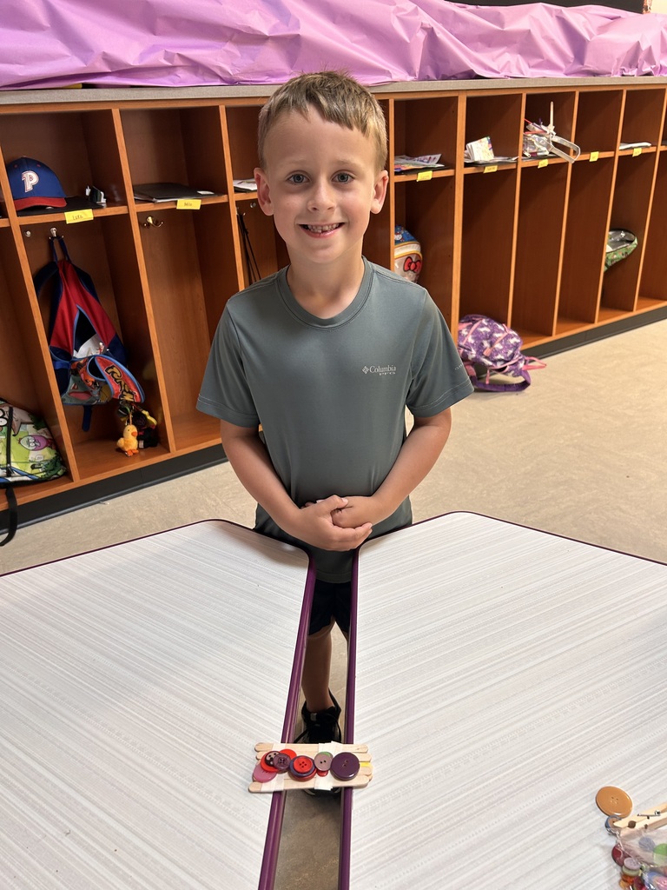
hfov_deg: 53.1
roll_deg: +3.4
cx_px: 334
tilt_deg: -25.4
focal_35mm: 26
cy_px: 445
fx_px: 668
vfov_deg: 67.3
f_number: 1.5
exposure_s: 1/60
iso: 100
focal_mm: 5.7
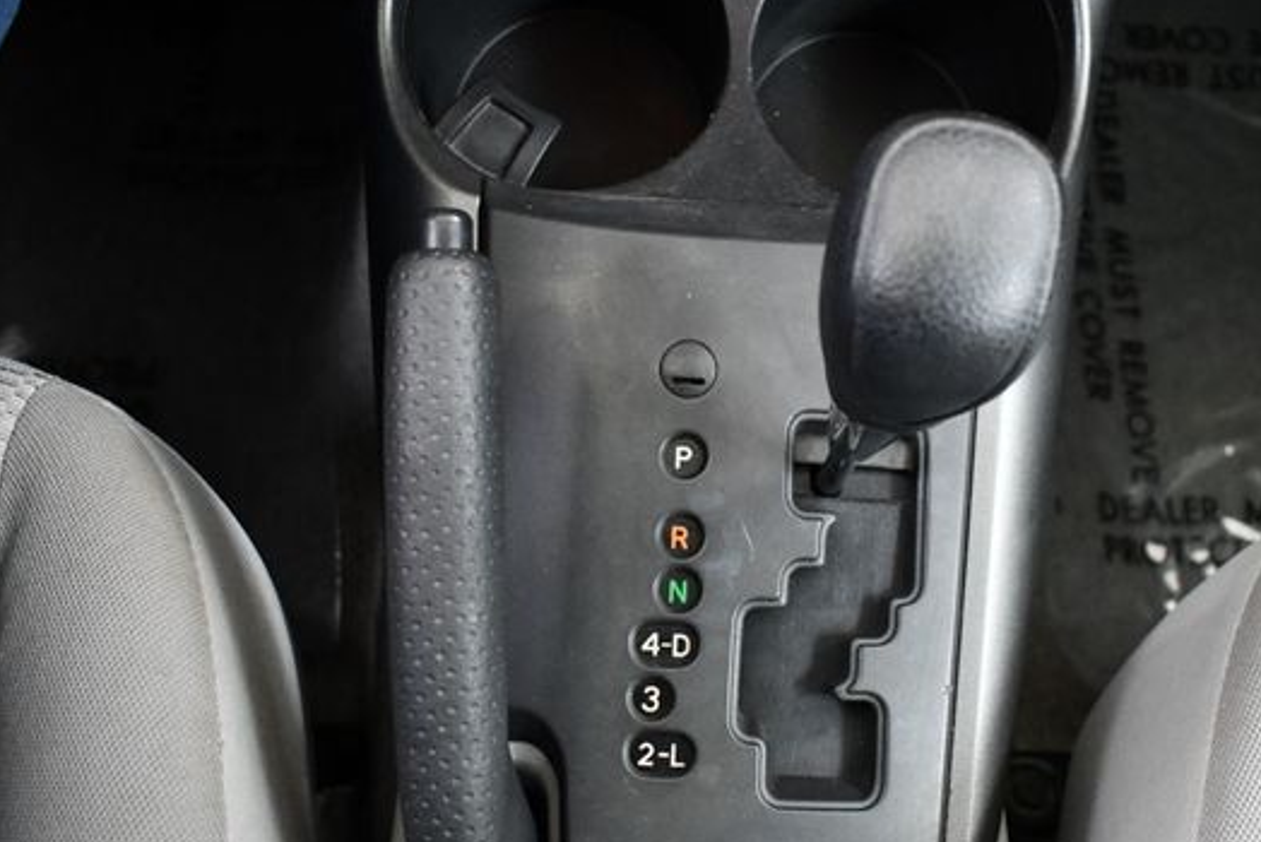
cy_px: 486
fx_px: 1542
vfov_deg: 30.5
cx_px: 763
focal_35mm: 44
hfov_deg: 44.2
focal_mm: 18
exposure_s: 1/60
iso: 3200
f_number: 3.5
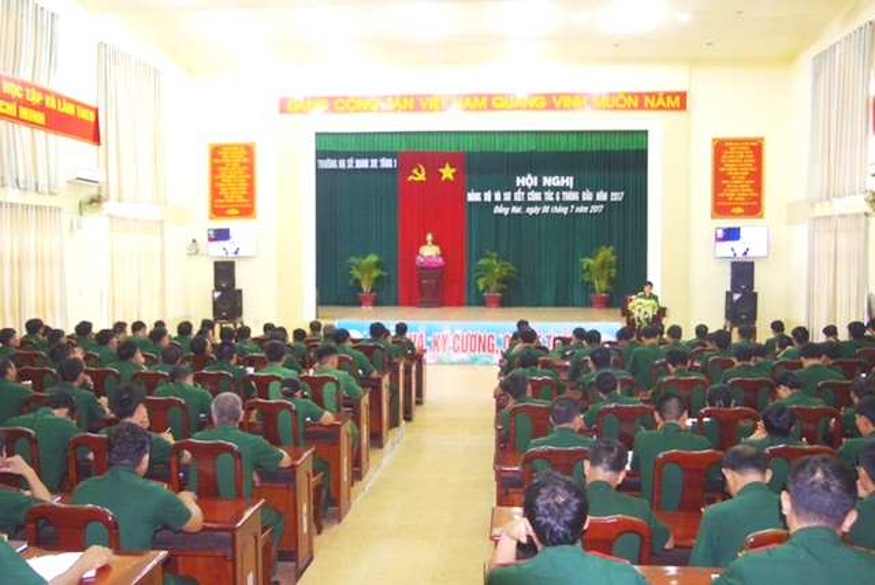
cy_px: 292
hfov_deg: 59.4
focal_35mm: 32
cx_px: 438
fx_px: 766
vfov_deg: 41.8
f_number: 4
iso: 3200
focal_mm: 21
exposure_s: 1/60
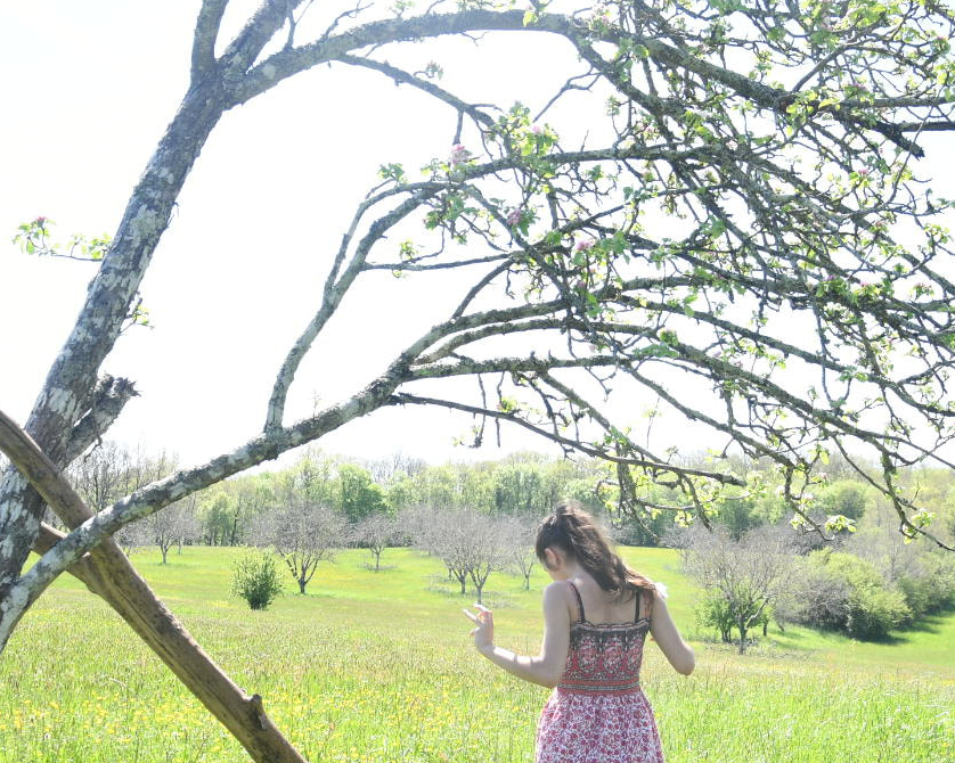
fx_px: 1385
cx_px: 560
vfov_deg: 30.7
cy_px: 477
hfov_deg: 37.9
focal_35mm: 49
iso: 100
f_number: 3.5
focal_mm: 18
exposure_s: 1/250
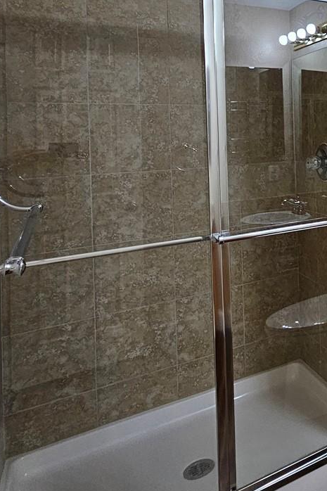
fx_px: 423
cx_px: 440
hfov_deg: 31.2
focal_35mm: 31
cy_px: 129
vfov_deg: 57.5
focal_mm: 2.2
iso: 80
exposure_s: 1/60
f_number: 2.2
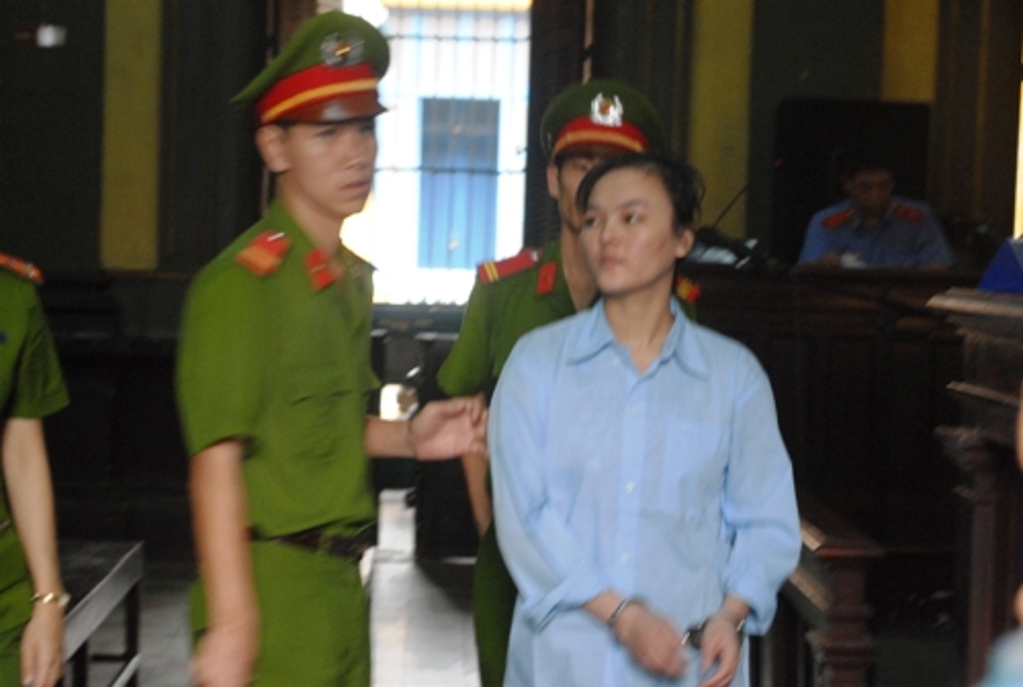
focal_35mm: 78
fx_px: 2222
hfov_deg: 25.9
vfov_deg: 17.6
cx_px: 512
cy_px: 344
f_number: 6.3
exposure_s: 1/30
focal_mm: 52
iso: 800
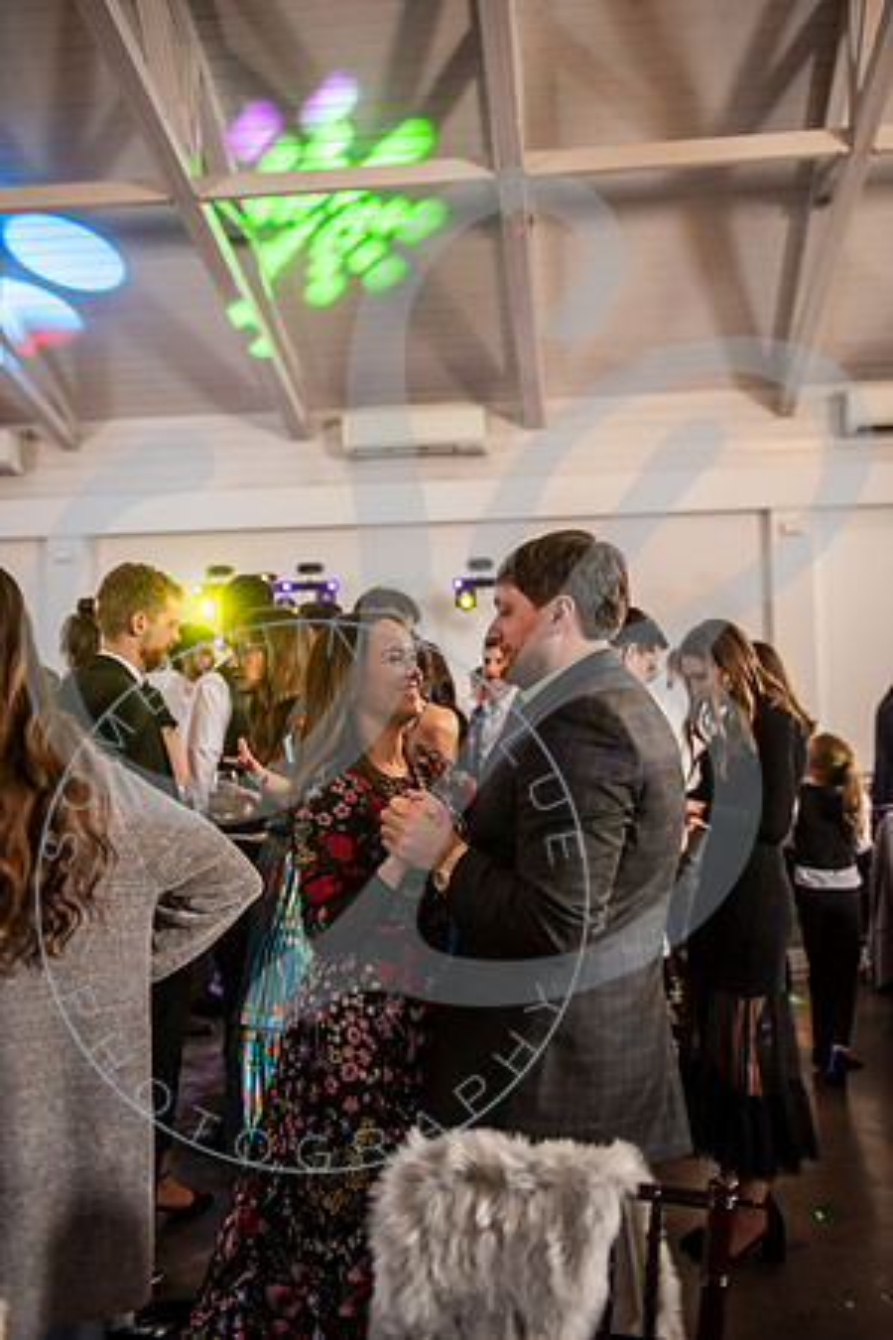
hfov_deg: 38.9
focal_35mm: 34
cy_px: 670
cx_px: 446
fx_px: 1265
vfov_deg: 55.8
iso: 1000
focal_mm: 34
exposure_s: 1/125
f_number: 2.8
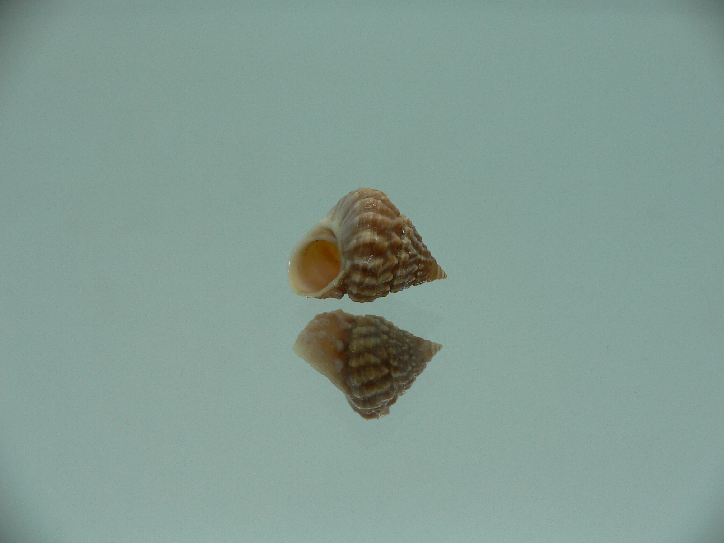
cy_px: 272
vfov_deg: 40.7
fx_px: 732
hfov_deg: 52.6
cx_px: 362
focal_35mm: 35
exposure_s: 1/60
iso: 80
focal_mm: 4.6
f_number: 2.8
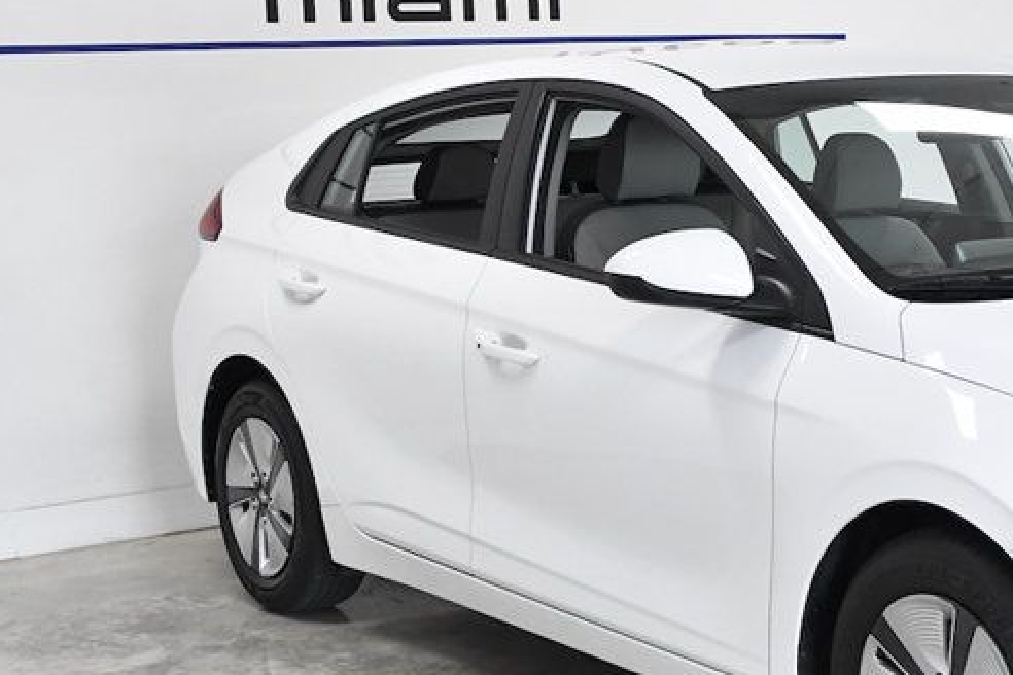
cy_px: 425
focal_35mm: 75
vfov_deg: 18.2
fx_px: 2110
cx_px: 980
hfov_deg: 25.8
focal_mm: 24
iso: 2500
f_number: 4.5
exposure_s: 1/1250
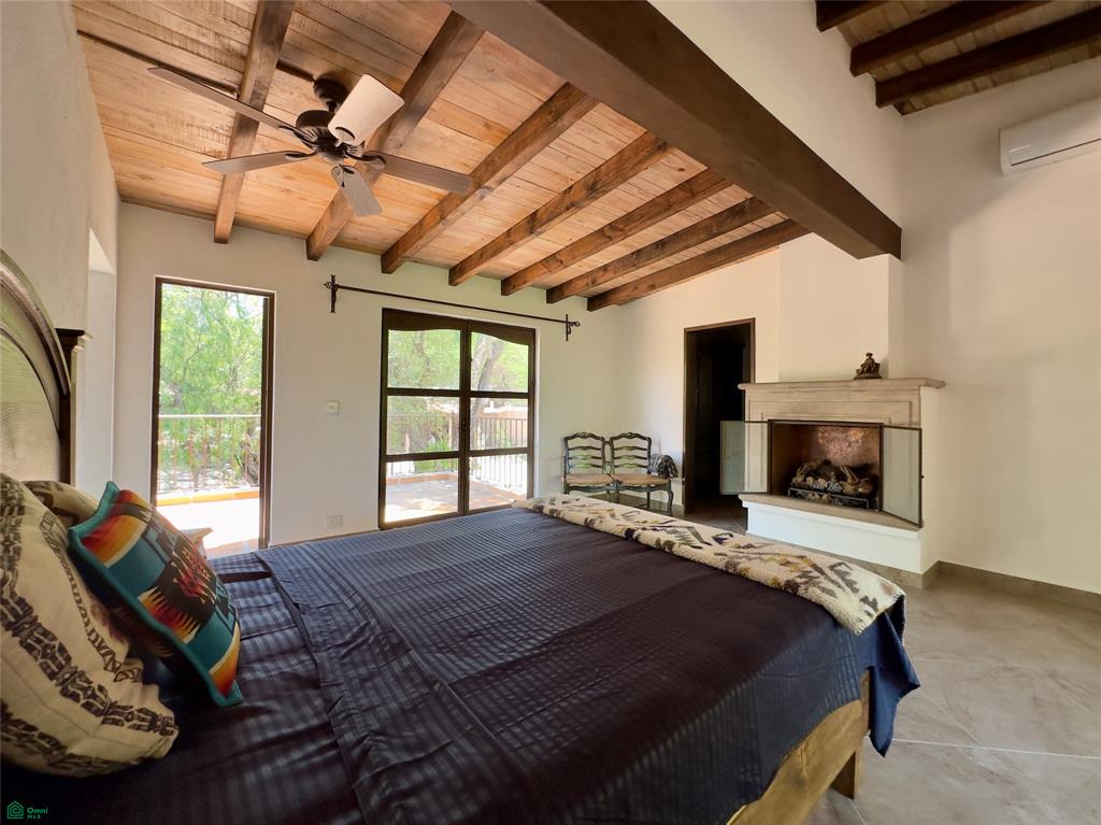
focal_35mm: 14
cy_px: 412
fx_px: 445
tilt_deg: -0.7
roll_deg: -2.3
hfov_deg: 102.1
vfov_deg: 85.6
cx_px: 550
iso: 100
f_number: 2.2
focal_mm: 2.22
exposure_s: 1/99
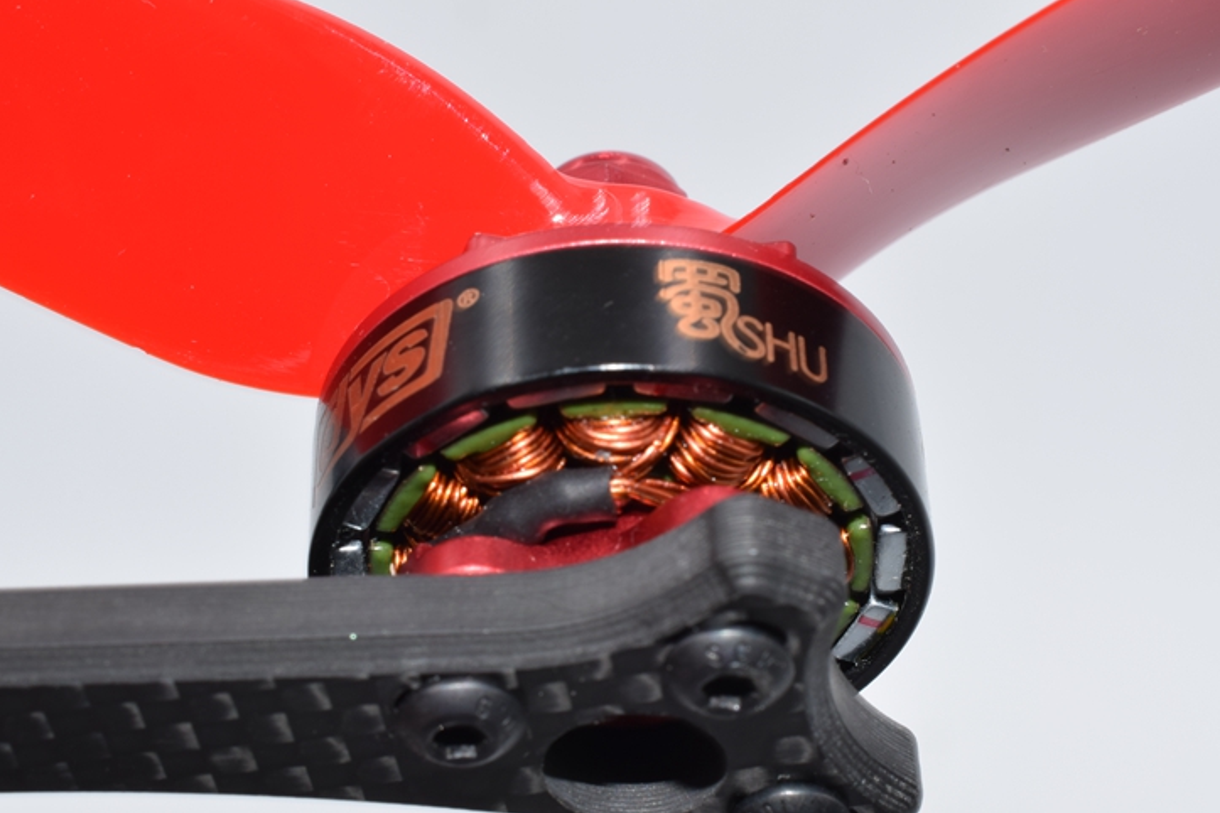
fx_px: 2813
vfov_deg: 16.4
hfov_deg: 24.4
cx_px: 702
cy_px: 539
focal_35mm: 83
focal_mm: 40
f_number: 20
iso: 100
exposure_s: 1/25
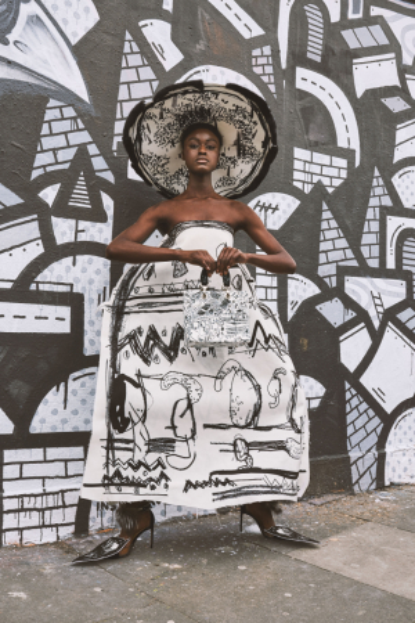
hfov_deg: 37.9
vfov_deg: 54.4
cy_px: 312
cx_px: 208
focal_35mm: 35
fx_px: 605
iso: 250
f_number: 7.1
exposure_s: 1/125
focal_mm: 35
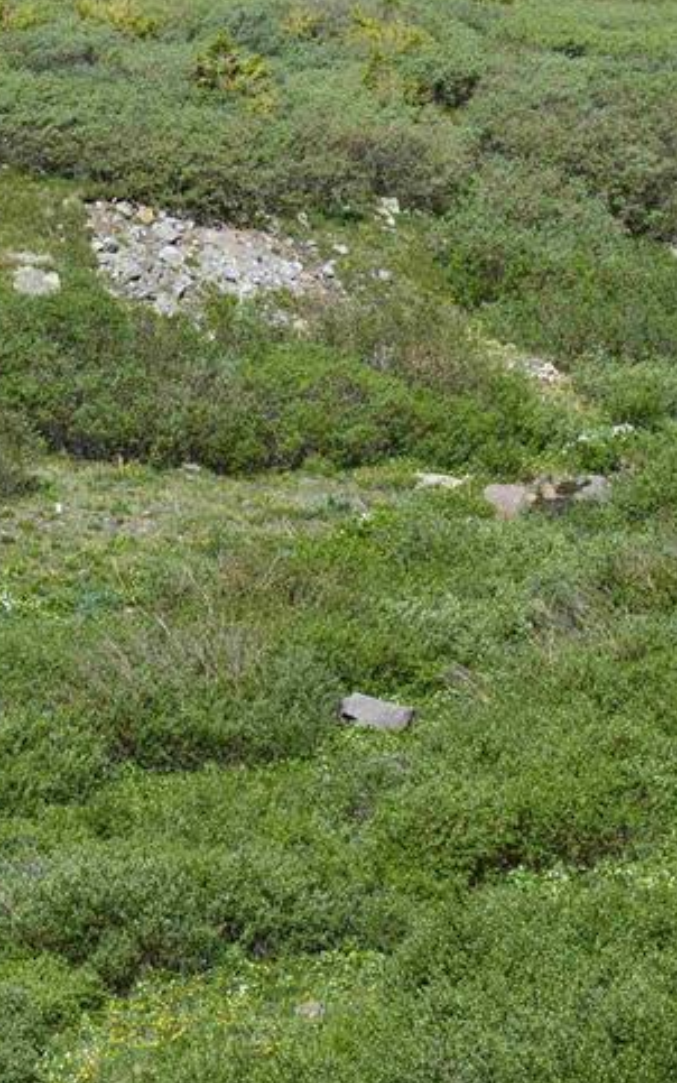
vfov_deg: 11.8
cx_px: 540
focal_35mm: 178
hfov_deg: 7.4
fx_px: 5255
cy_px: 386
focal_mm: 55
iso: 400
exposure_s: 1/500
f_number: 11
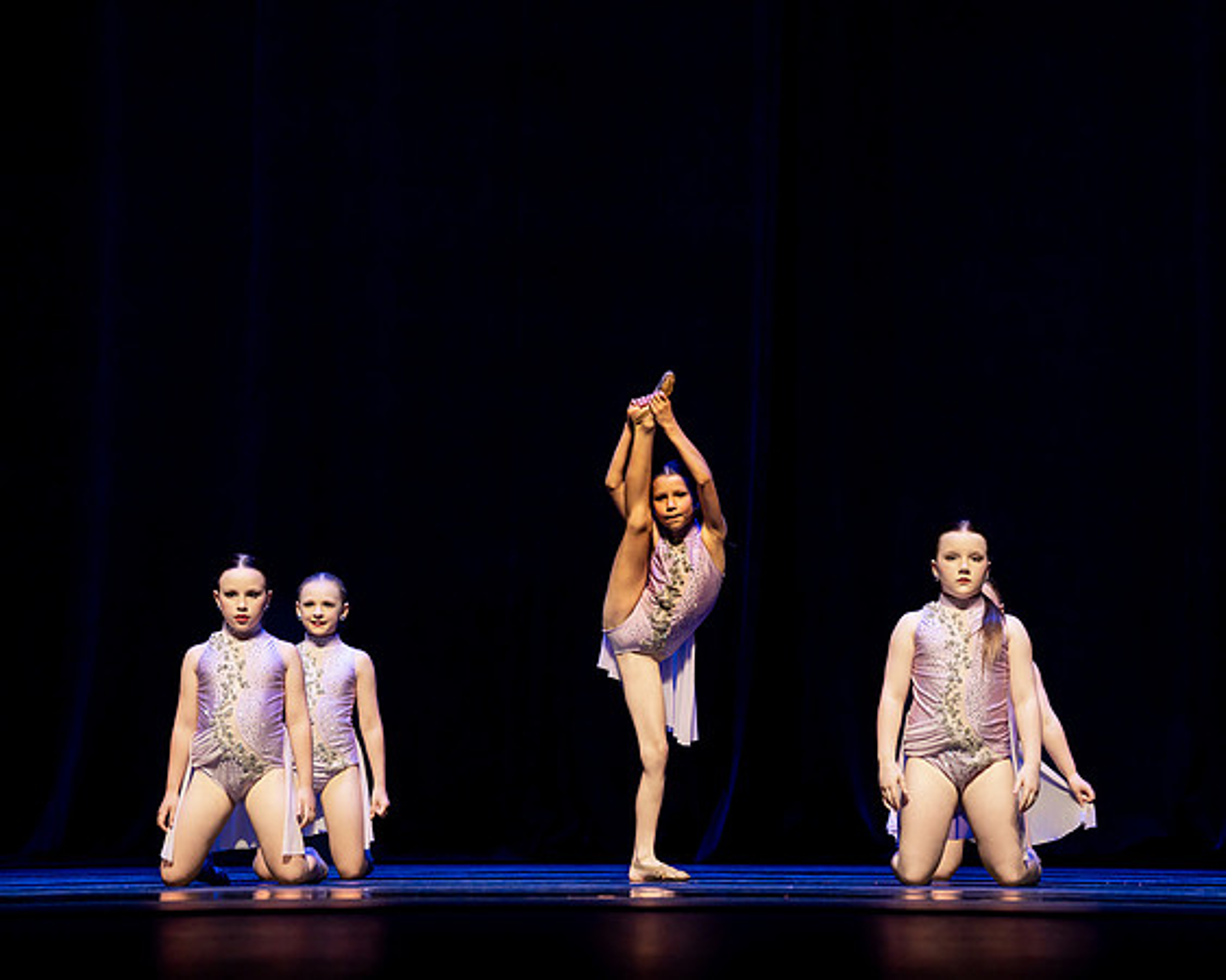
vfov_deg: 12.7
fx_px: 4389
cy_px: 403
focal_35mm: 121
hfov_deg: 15.9
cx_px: 673
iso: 3200
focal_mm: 89
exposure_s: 1/640
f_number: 2.8
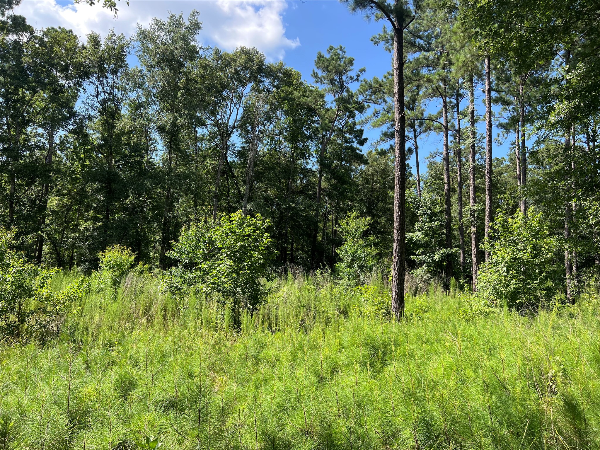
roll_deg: -2.1
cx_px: 300
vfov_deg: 53.1
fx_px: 451
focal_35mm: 26
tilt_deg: +6.7
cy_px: 225
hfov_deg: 67.3
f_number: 1.5
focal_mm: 5.7
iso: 50
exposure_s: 1/1395
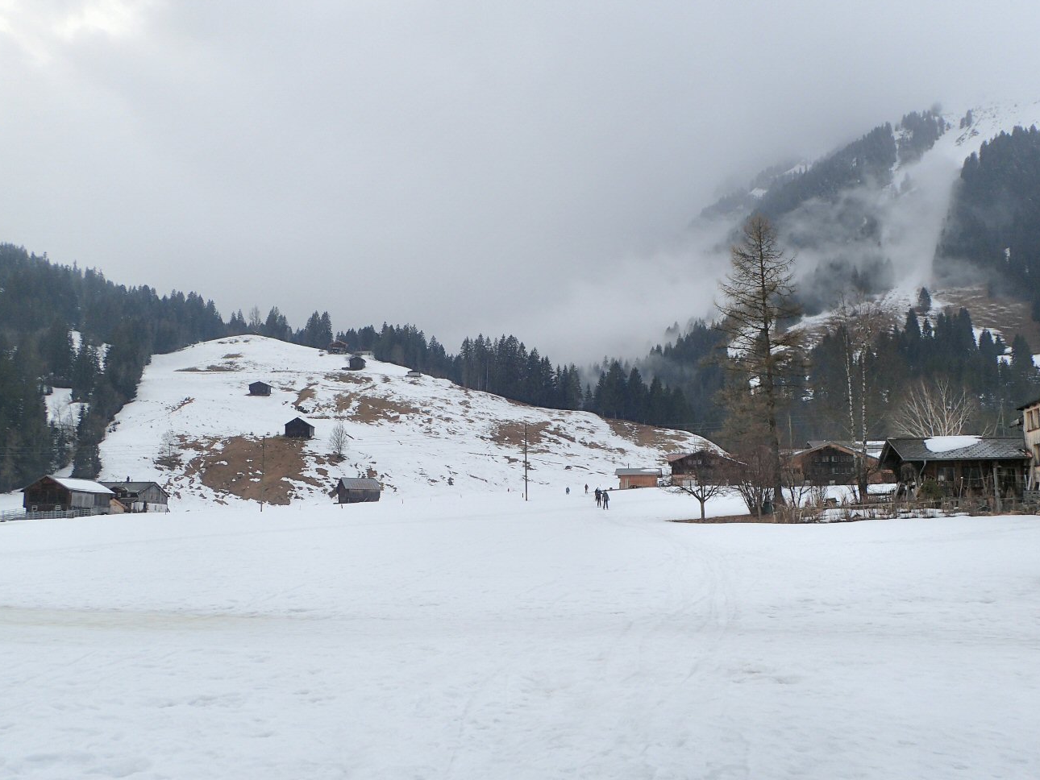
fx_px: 932
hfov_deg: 58.3
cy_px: 384
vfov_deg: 45.5
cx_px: 516
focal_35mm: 31
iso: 100
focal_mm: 5.5
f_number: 3.2
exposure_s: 1/400
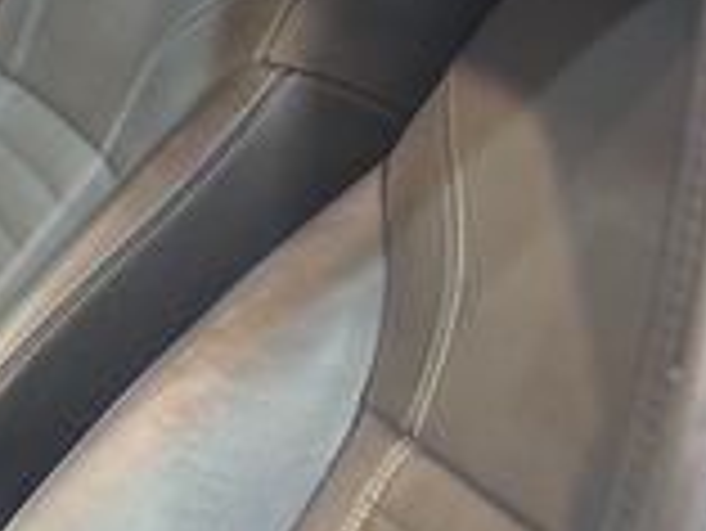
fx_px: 3184
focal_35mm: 156
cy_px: 405
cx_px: -148
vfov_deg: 9.5
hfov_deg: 12.4
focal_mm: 5.96
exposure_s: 1/30
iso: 400
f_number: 1.6
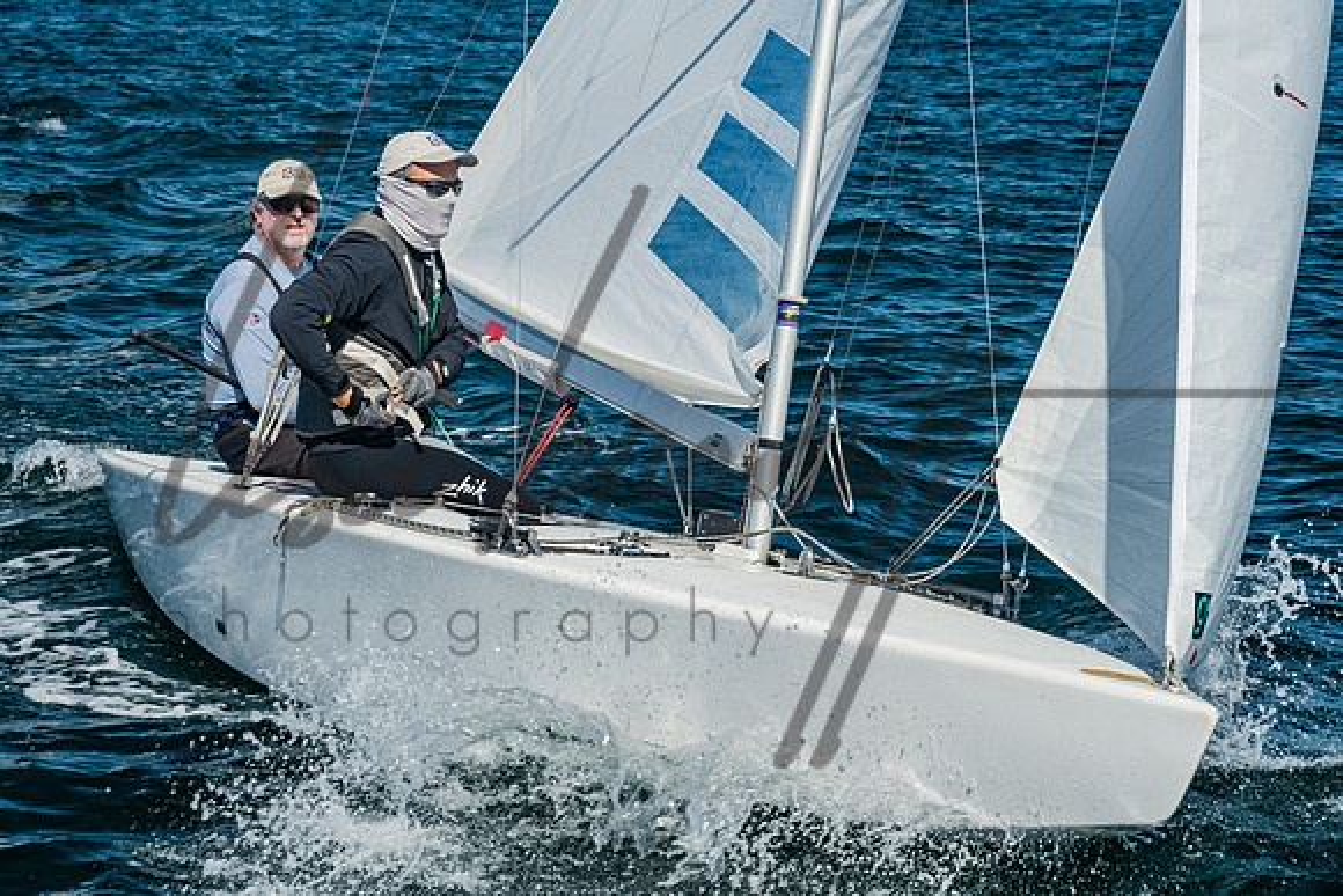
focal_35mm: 144
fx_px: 5373
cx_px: 504
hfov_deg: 14.2
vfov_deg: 9.5
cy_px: 320
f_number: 10
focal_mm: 110
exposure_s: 1/400
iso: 400
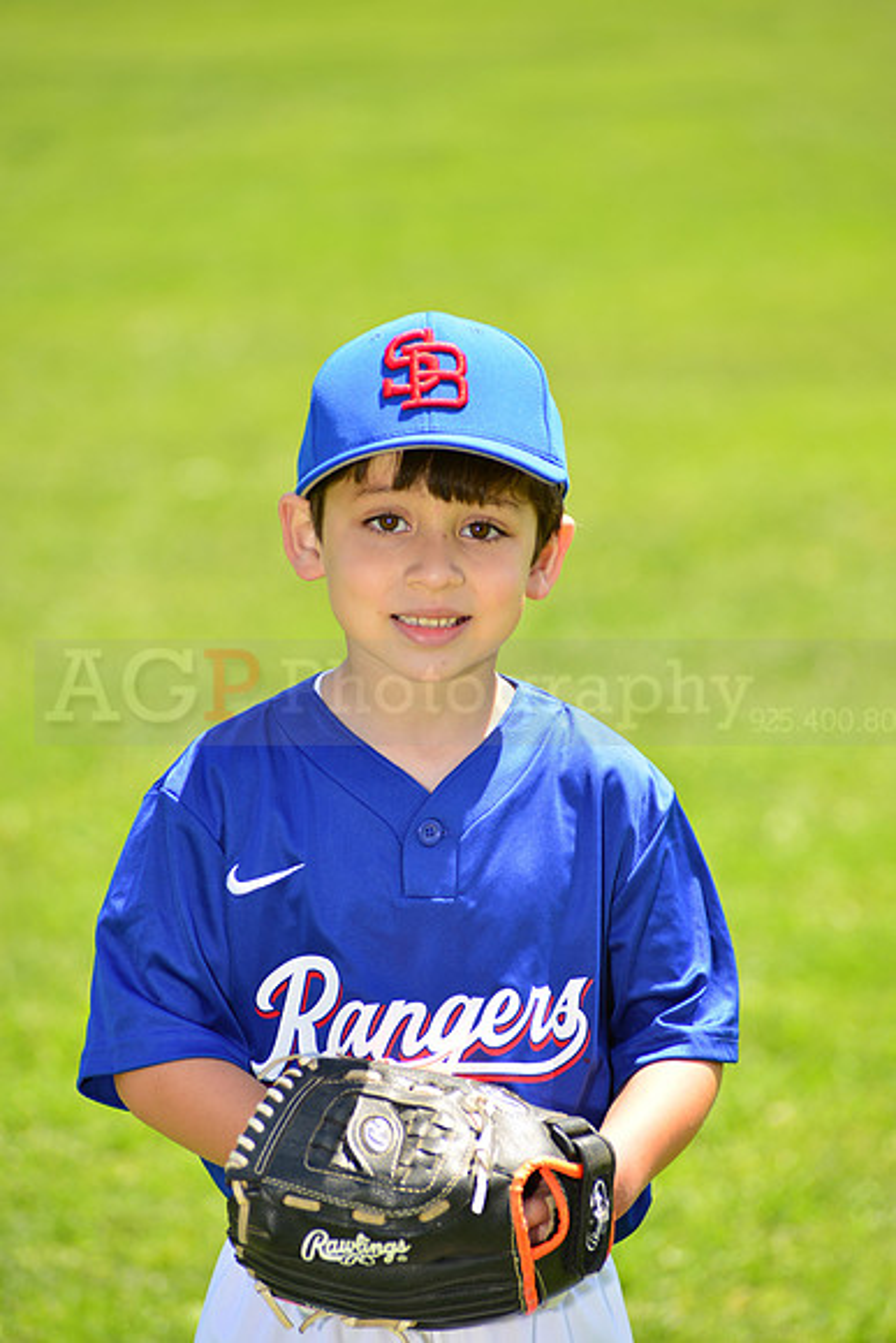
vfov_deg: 12.1
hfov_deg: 8.1
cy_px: 672
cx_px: 448
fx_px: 6342
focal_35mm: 170
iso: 100
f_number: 5
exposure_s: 1/250
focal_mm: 170
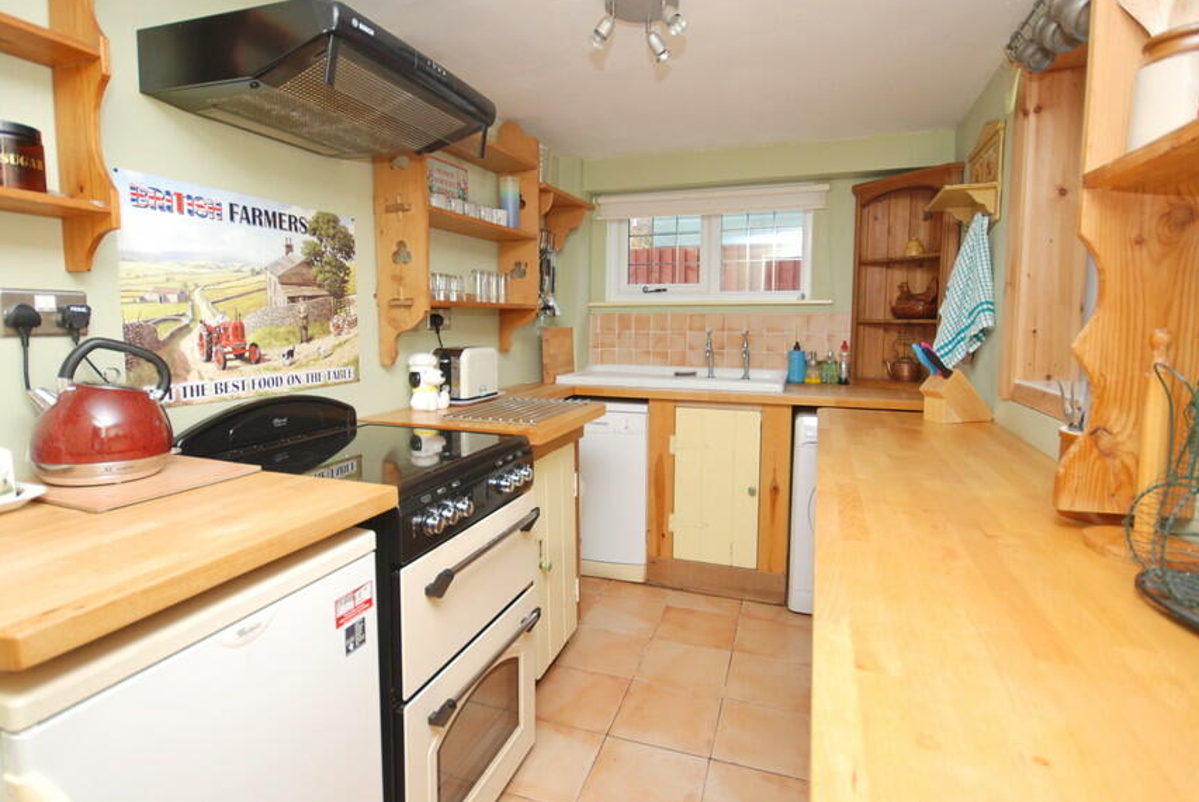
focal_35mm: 18
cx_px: 582
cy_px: 370
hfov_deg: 89.9
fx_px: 600
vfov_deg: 67.4
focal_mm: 10
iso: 160
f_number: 4
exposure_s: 1/60
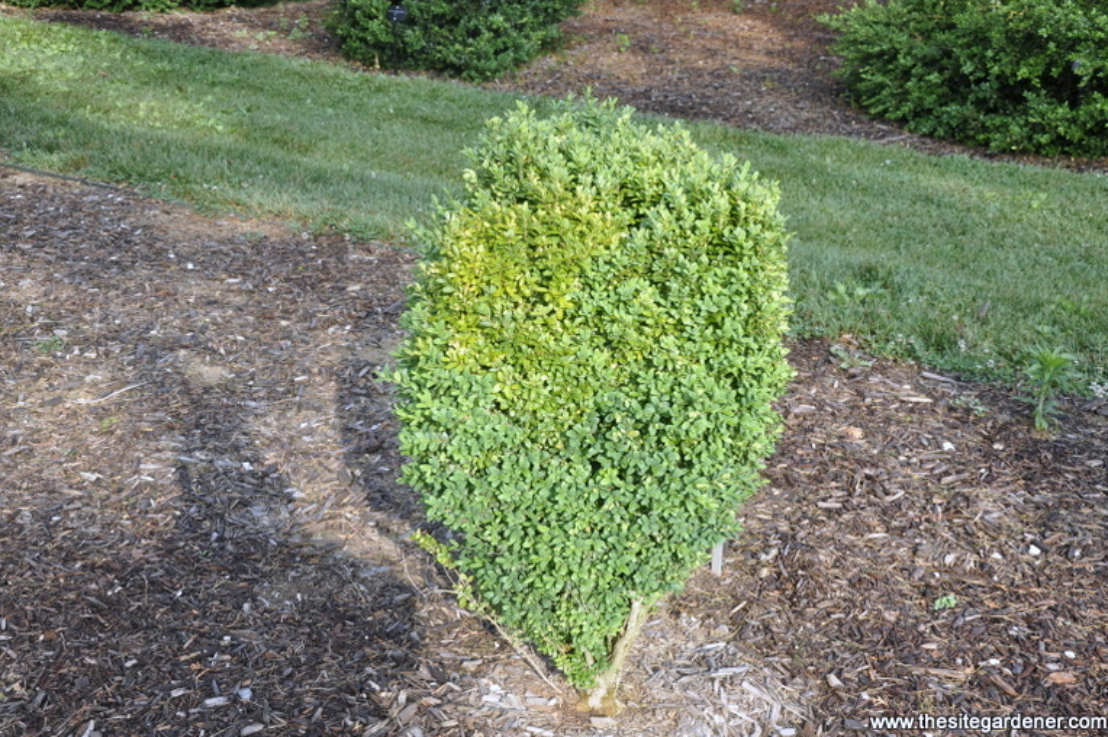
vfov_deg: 30.5
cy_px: 371
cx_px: 557
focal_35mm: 44
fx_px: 1353
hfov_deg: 44.5
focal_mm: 28
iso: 200
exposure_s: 1/160
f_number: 6.3
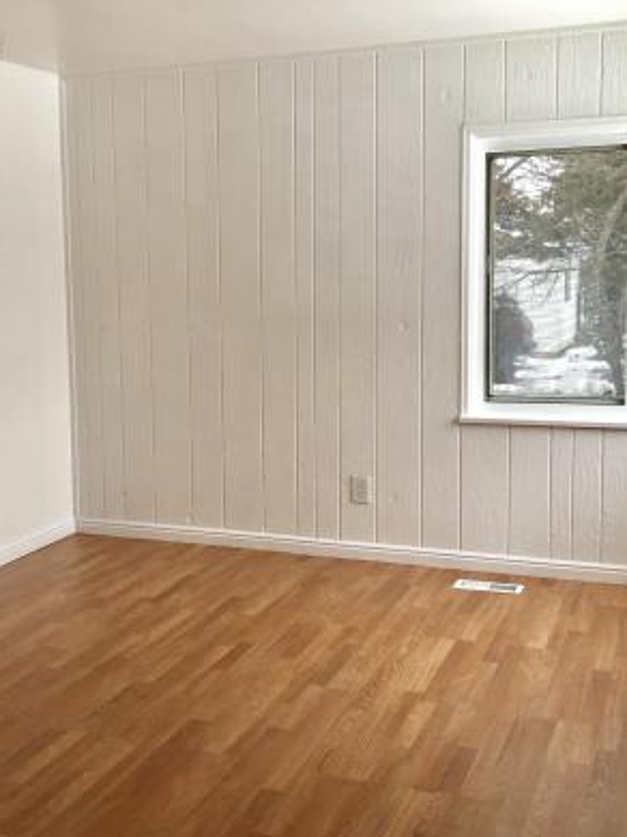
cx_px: 204
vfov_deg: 41.3
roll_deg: +0.7
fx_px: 1112
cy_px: 406
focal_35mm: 46
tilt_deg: -7.6
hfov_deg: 31.2
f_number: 1.8
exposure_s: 1/30
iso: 32
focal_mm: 3.99
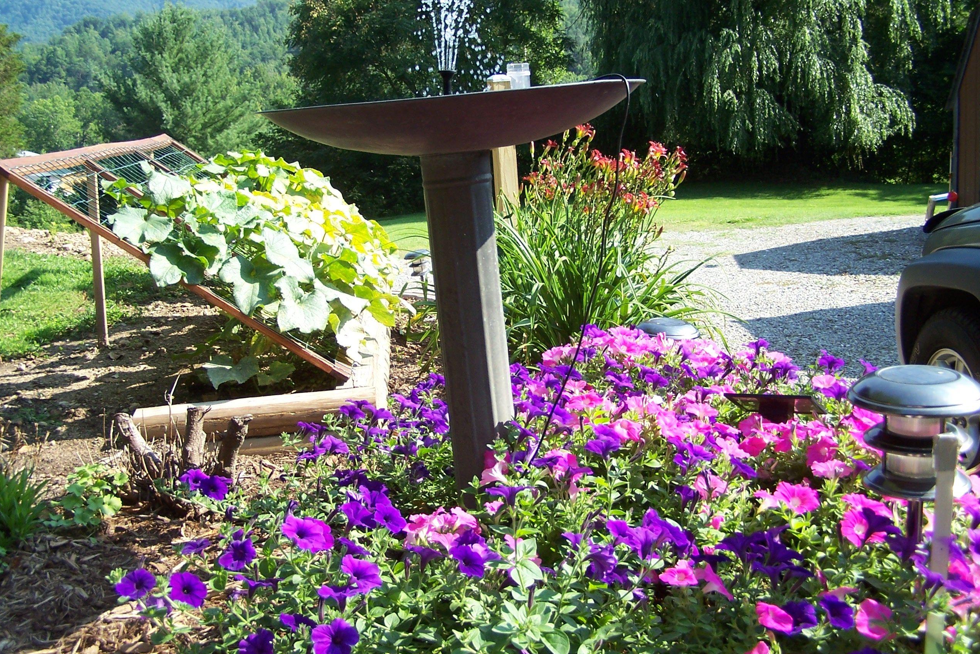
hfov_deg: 46.4
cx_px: 490
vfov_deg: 31.9
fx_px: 1143
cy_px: 291
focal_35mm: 42
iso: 80
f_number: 2.8
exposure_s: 1/350
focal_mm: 6.7
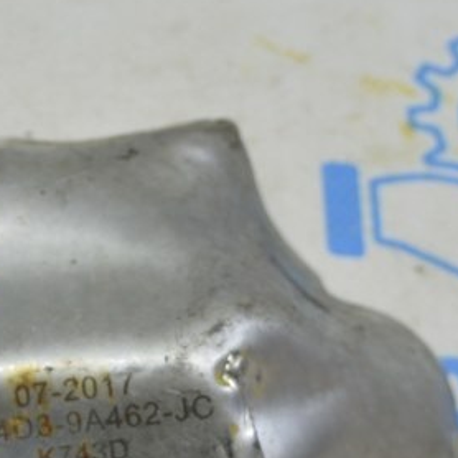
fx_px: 2111
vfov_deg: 12.4
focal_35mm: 141
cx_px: -76
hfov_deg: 12.1
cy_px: 301
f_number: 5.6
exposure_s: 1/40
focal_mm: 30
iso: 400
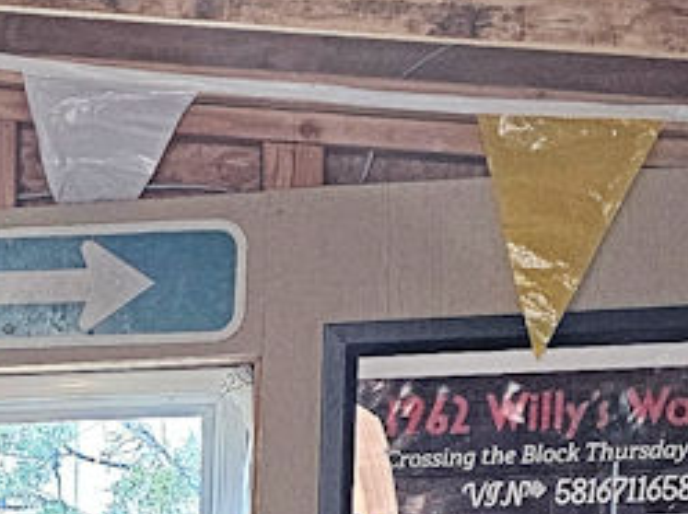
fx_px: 2937
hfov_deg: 12.5
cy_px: 1241
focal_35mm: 148
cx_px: -437
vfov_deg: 9.0
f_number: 1.7
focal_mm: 6.3
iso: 320
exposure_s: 1/120
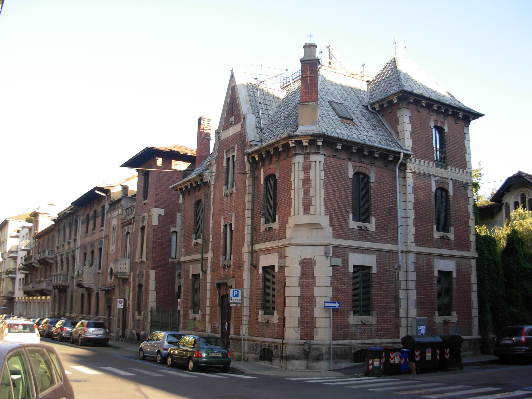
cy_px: 200
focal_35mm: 38
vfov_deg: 37.7
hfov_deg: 49.0
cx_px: 266
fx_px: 584
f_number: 2.9
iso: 79
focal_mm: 6.3
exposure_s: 1/161
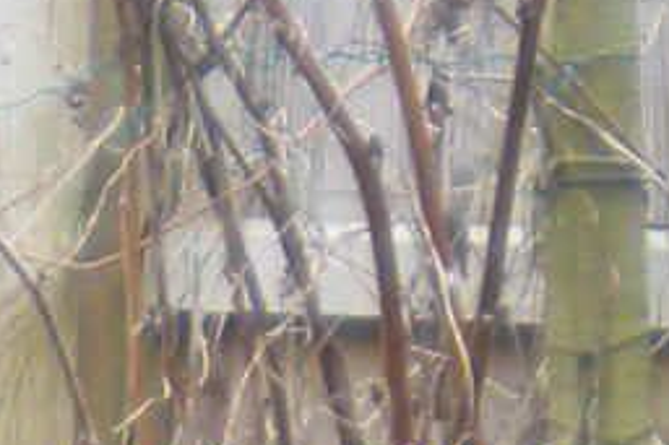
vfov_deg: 4.3
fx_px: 5386
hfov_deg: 6.9
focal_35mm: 290
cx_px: -672
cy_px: 1897
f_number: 3.1
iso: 80
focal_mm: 6.3
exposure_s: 1/68.3
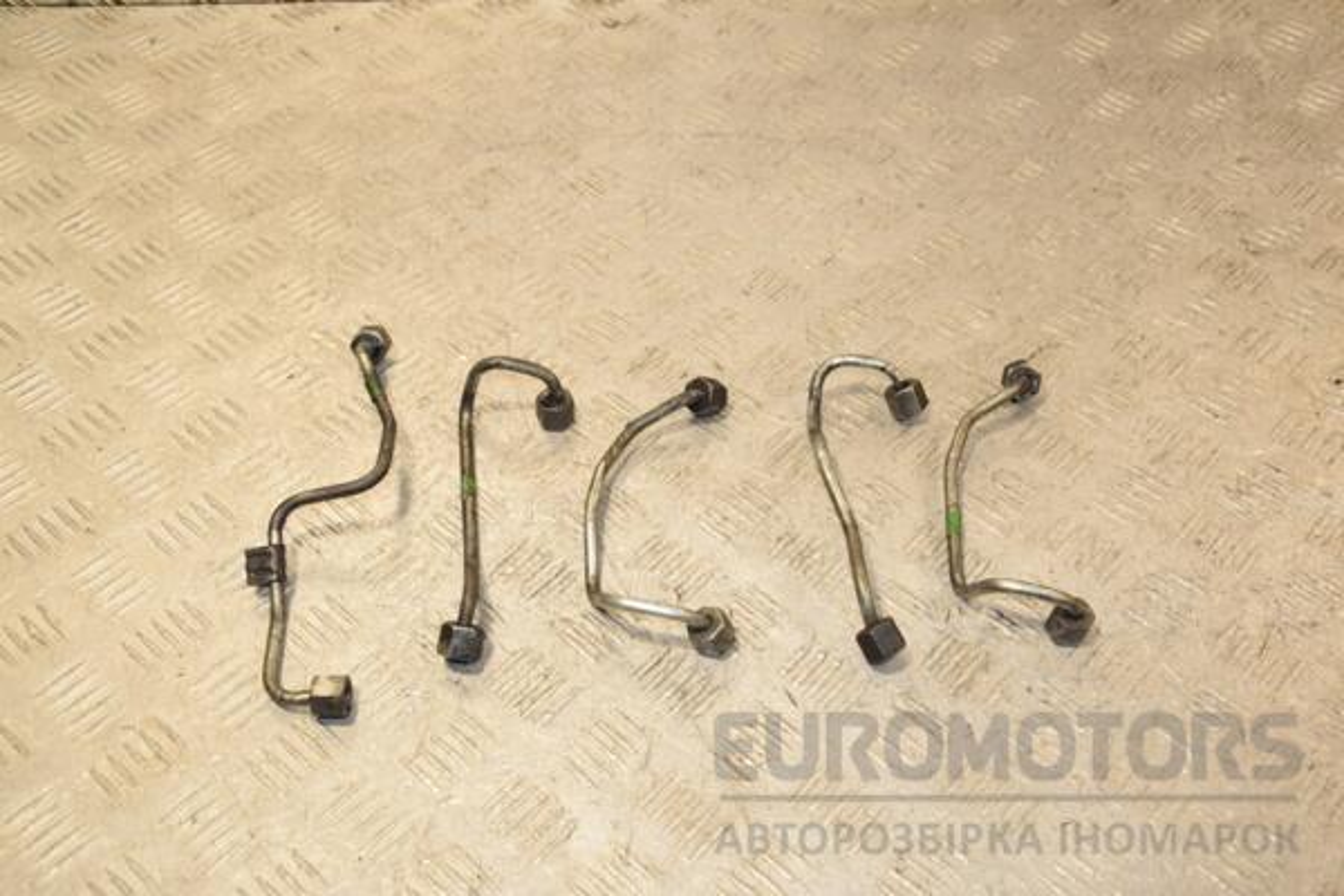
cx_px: 672
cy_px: 448
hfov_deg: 49.6
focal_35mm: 39
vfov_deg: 34.2
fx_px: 1456
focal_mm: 26
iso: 800
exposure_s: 1/200
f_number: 6.3
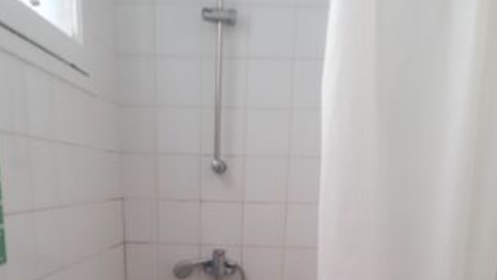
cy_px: 336
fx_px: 527
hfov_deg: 50.5
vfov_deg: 26.4
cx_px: 250
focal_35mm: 40
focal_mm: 3.6
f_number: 1.9
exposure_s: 1/50
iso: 160
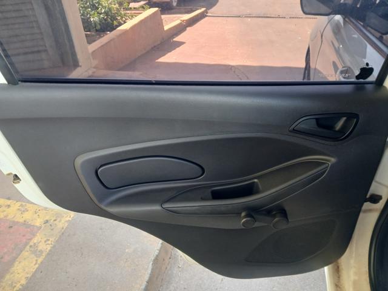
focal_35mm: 26
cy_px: 146
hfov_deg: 67.3
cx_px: 194
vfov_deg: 53.1
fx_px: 291
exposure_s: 1/60
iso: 160
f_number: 1.8
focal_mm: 3.98
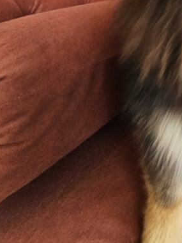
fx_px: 245
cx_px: 232
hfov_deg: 31.9
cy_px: -74
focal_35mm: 35
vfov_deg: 35.4
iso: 100
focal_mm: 2.2
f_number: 2.2
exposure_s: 1/60
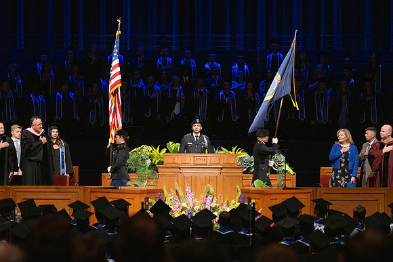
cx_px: 196
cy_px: 131
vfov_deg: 6.9
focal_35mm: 200
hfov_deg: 10.3
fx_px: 2184
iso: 6400
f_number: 5.6
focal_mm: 200
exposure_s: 1/320
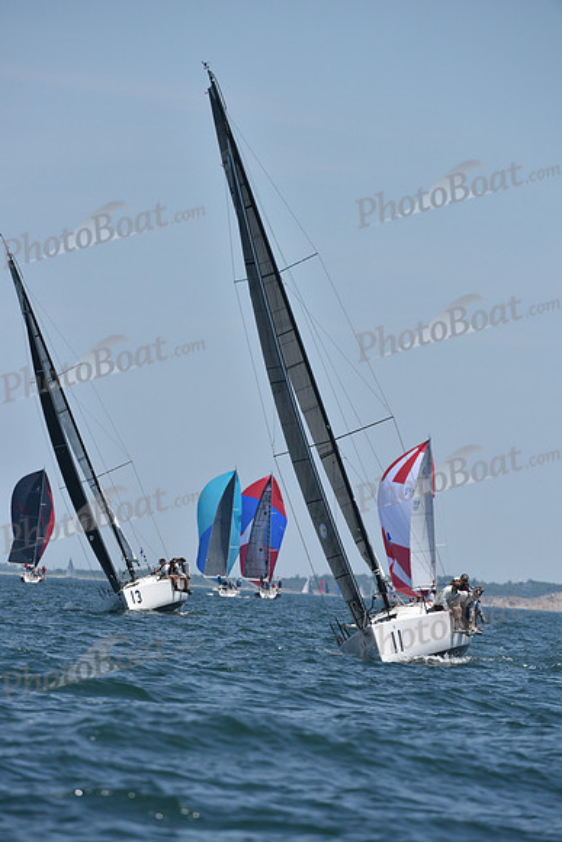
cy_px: 421
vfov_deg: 5.2
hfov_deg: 3.4
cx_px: 281
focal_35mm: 400
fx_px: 9360
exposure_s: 1/1600
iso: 320
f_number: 8
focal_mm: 400
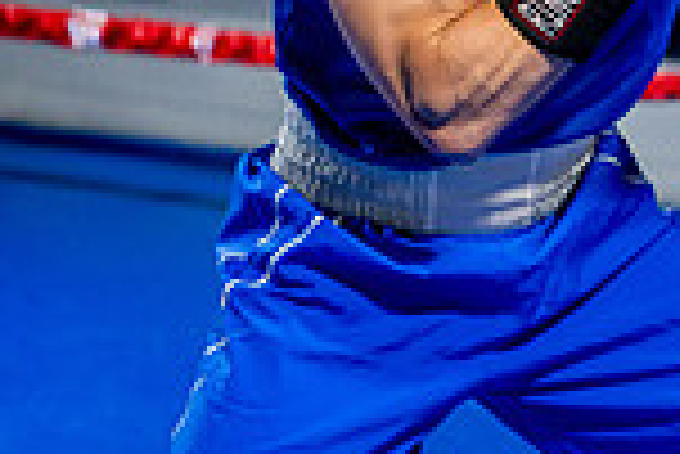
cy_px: -34
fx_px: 3630
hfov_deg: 10.0
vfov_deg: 7.1
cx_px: 1297
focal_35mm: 192
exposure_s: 1/640
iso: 2500
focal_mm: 50
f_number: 2
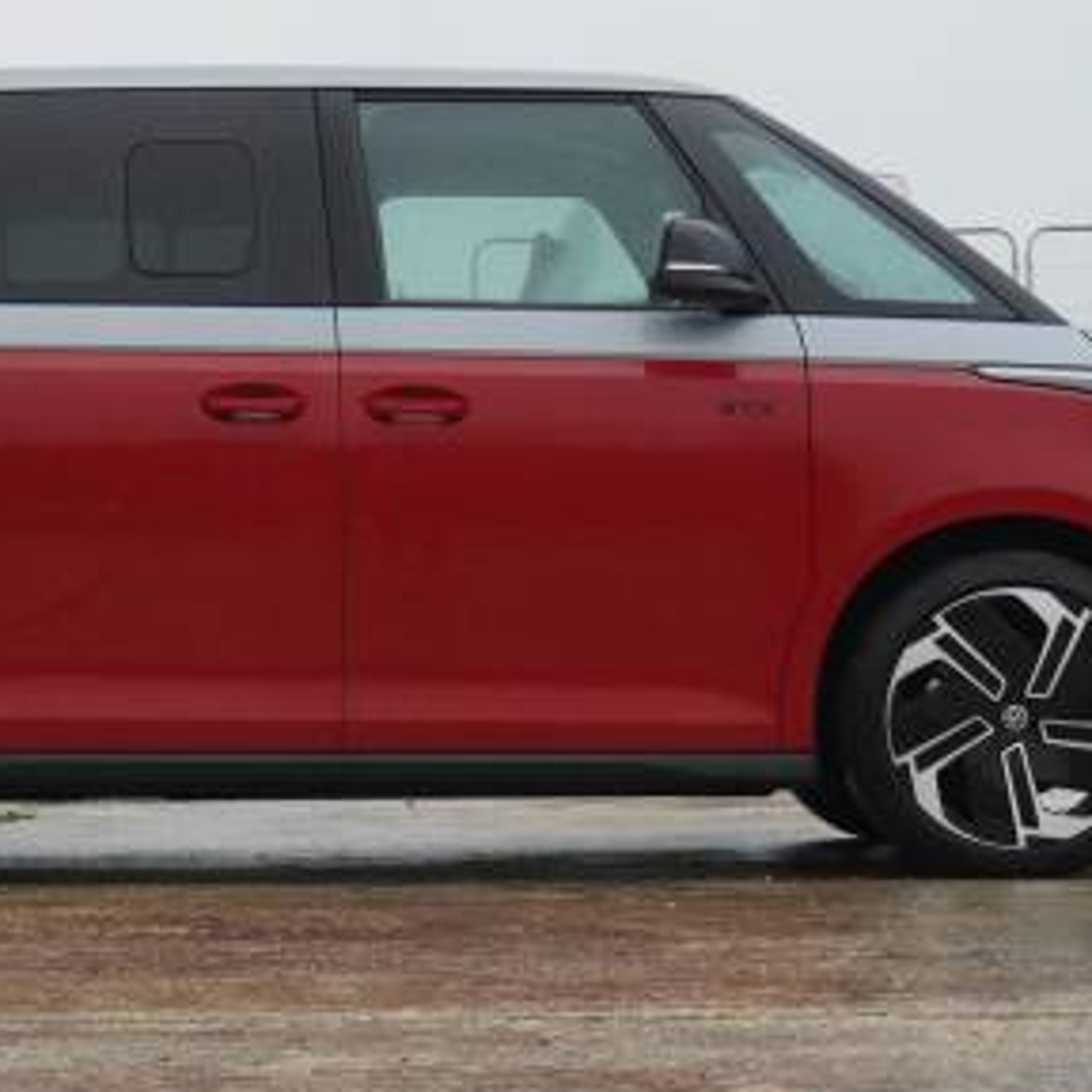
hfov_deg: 17.0
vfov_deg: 17.1
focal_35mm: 102
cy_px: 500
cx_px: 281
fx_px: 3640
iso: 2000
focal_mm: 36
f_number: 5.6
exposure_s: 1/200
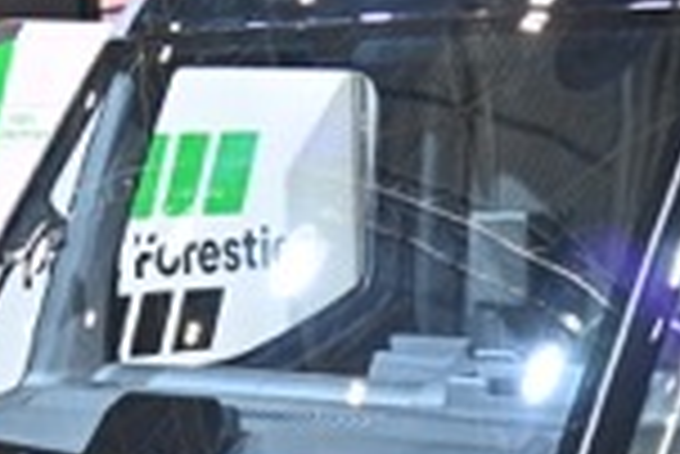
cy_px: 537
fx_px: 2477
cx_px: 365
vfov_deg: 10.3
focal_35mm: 131
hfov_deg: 15.6
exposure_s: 1/60
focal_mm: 31
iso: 640
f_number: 4.2
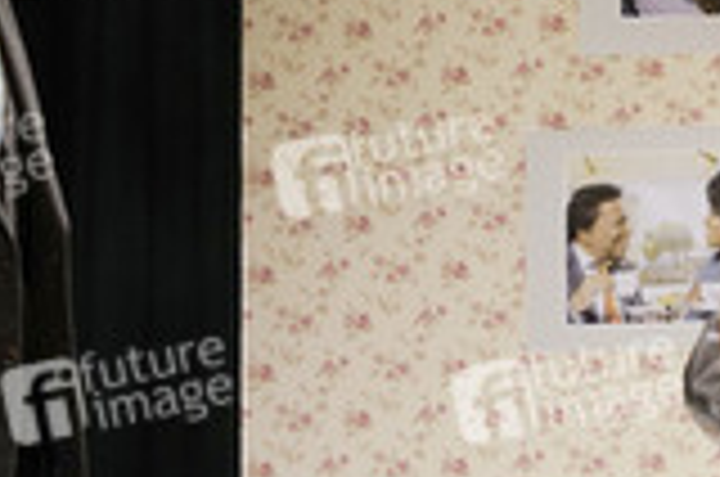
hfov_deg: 5.9
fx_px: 6986
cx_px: 448
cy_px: 279
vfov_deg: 3.9
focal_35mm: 350
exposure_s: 1/250
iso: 2000
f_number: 5.6
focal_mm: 124
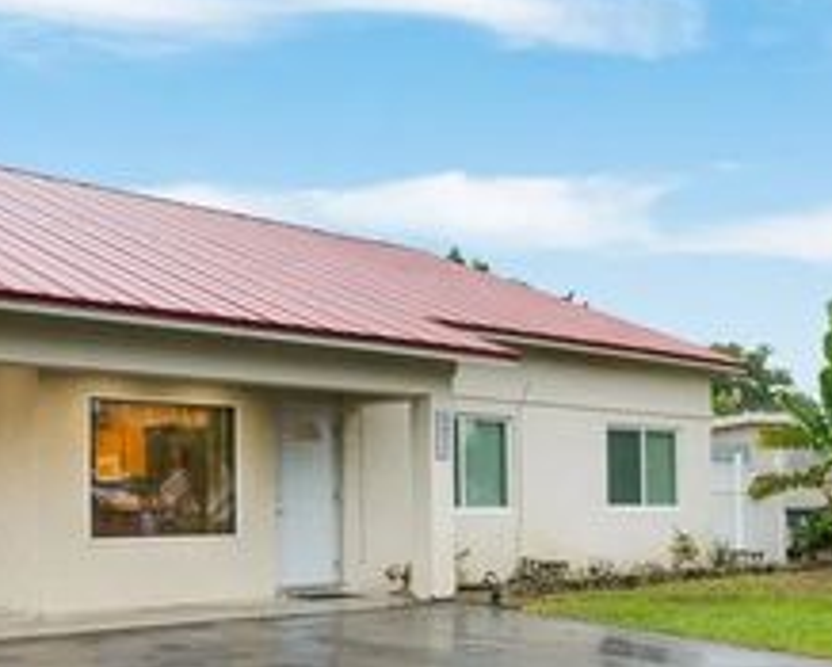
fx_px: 1085
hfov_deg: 42.0
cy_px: 549
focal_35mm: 44
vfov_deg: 33.1
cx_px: 405
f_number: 11
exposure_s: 1/4
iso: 125
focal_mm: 16
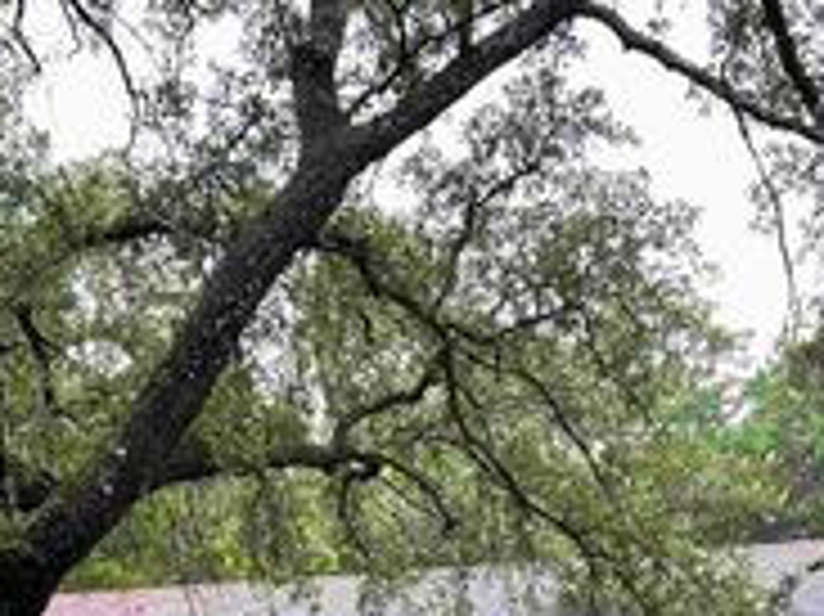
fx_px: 1689
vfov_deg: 19.0
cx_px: 536
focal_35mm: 71
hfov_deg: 27.3
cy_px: 825
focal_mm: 5.7
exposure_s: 1/121
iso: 64
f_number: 1.5
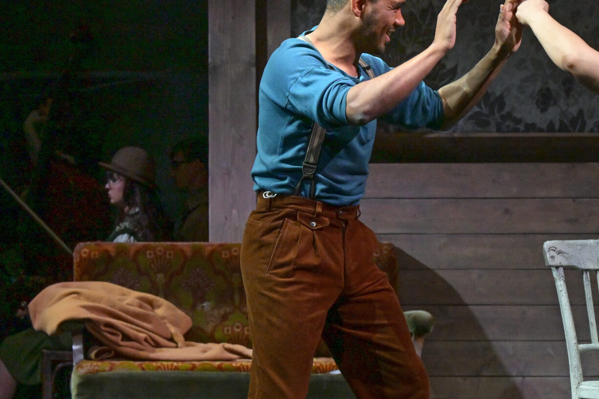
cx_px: 536
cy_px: 231
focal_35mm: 192
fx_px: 3194
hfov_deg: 10.7
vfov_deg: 7.2
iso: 3200
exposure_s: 1/500
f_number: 5.6
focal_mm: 92
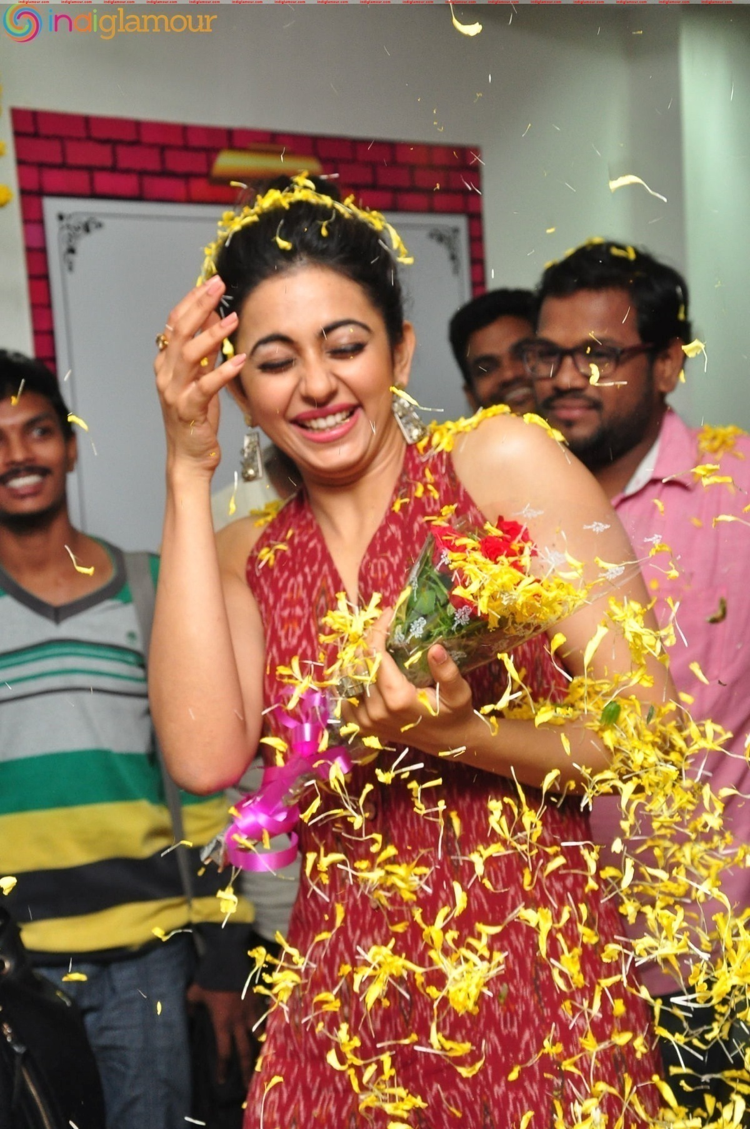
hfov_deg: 18.9
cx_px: 375
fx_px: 2256
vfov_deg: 28.1
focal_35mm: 72
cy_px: 564
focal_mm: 48
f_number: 7.1
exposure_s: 1/125
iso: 1250
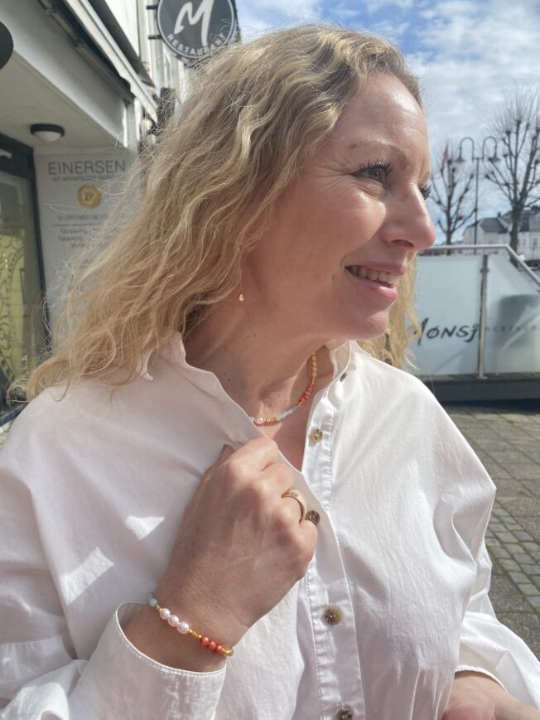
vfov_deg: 67.3
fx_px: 541
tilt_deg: -9.2
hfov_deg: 53.1
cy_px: 360
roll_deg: +1.9
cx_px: 270
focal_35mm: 26
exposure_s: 1/2463
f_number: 1.8
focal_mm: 4.25
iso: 32
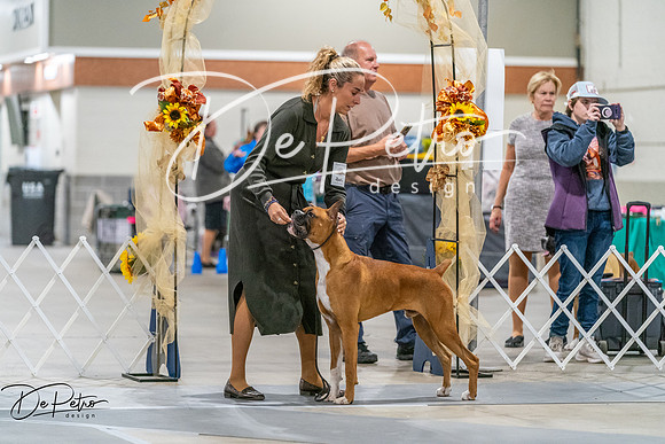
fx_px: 2919
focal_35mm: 158
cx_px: 332
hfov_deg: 13.0
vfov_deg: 8.7
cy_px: 222
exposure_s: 1/250
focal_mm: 158
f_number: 3.5
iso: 6400
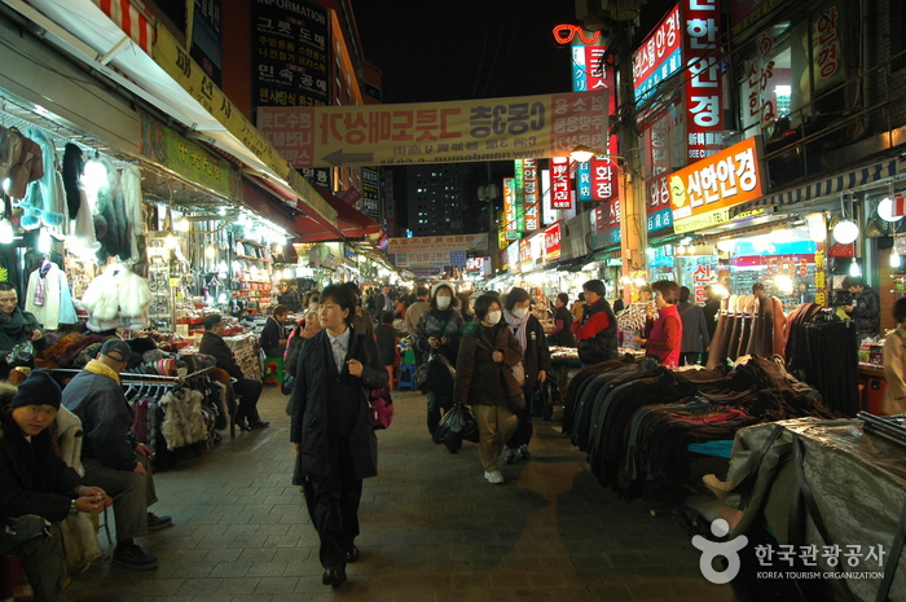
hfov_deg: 70.5
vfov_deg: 50.3
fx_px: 641
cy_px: 301
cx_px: 453
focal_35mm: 26
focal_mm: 17
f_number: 4
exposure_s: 1/30
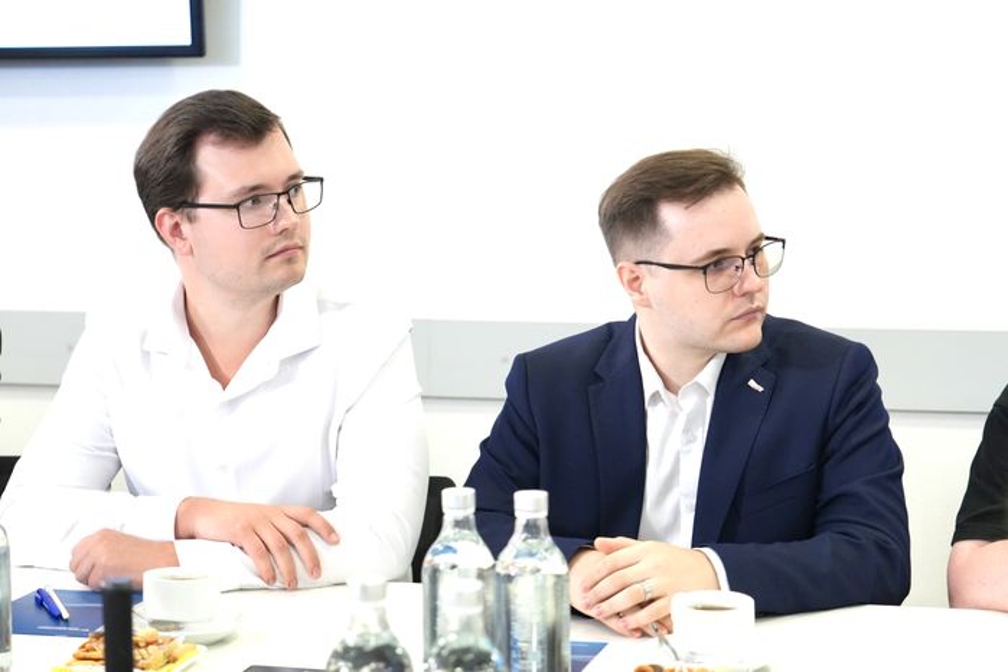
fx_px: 2072
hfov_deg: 27.3
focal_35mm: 74
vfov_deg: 18.4
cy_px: 336
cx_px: 504
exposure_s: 1/160
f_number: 5.6
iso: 4000
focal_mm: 74
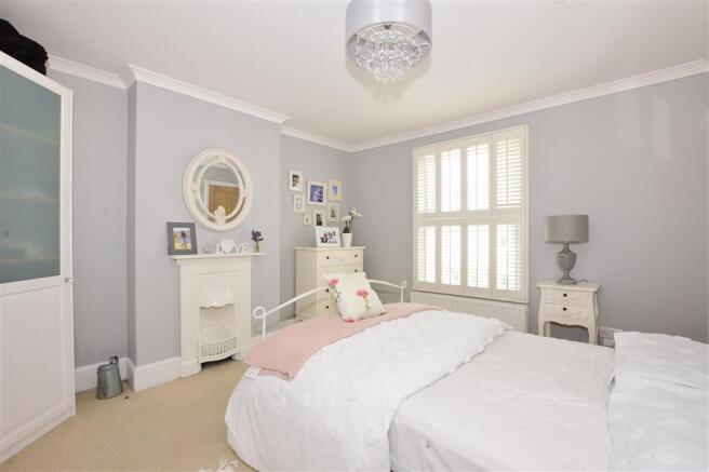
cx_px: 354
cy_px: 236
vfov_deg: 77.3
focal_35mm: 15
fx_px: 295
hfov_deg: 100.4
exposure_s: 1/6
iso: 400
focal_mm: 10
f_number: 11
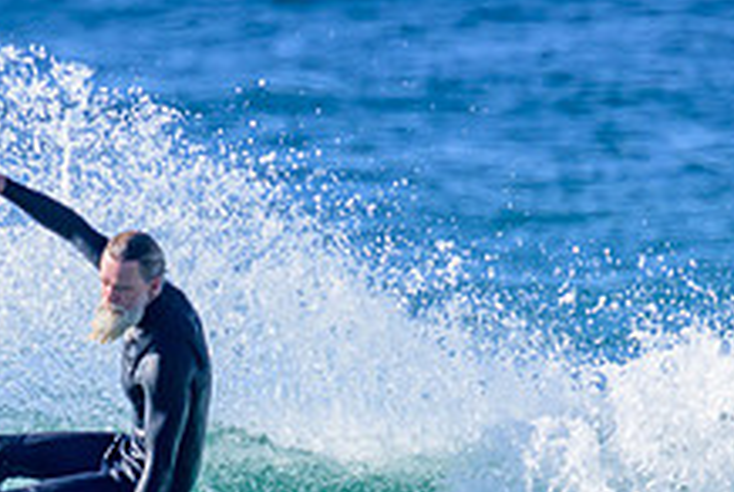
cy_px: 481
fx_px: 47263
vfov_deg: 0.6
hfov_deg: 0.9
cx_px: 78
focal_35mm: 2315
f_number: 11
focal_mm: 640
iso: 560
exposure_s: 1/800
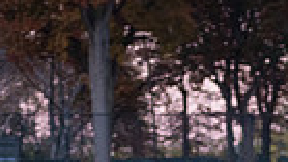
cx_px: 367
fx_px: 2671
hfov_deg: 6.1
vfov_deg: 3.4
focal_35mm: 350
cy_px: 381
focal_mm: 80
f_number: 4
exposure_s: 1/500
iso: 2000
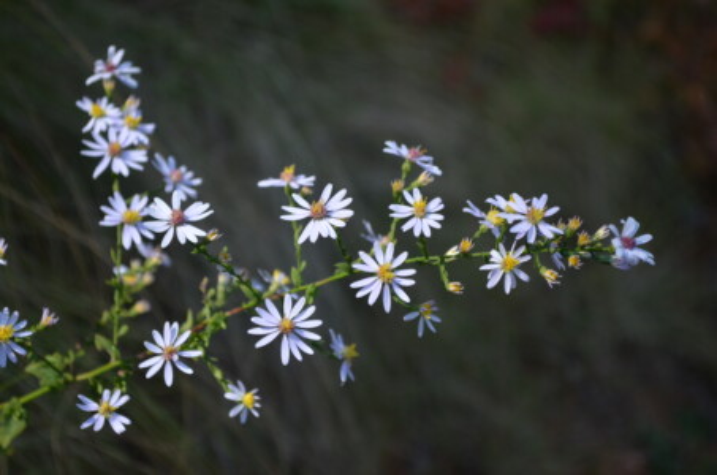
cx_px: 358
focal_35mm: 82
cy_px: 238
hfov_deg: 24.7
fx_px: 1640
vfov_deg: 16.5
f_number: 5.6
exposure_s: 1/1000
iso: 640
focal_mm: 55
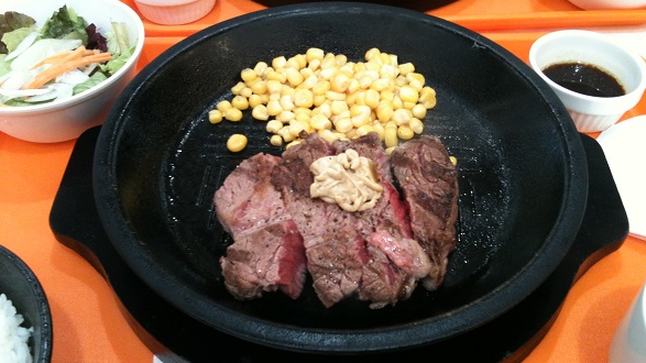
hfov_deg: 51.6
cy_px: 170
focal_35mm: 39
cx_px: 327
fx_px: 668
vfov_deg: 30.4
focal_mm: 3.85
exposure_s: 1/15
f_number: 2.8
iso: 80
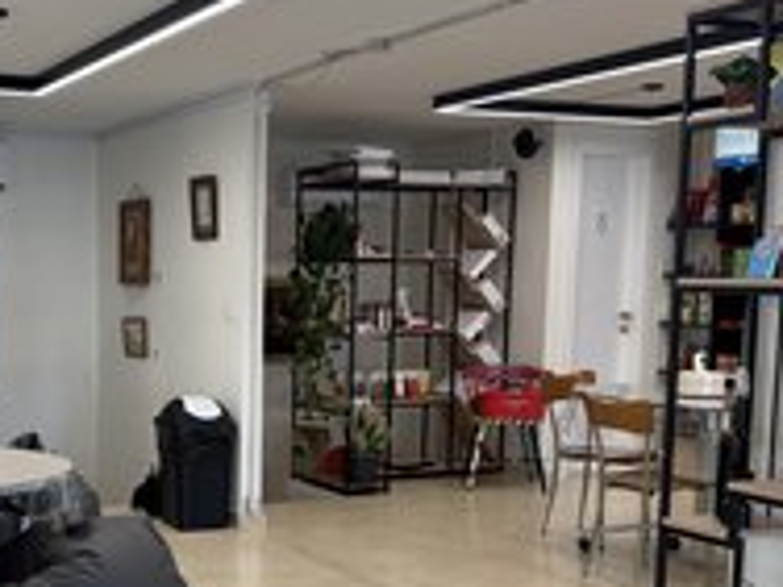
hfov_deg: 35.8
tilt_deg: -6.3
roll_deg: +0.4
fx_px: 1154
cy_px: 408
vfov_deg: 28.3
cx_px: 117
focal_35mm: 51
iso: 125
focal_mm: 6.76
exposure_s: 1/237
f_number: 1.78
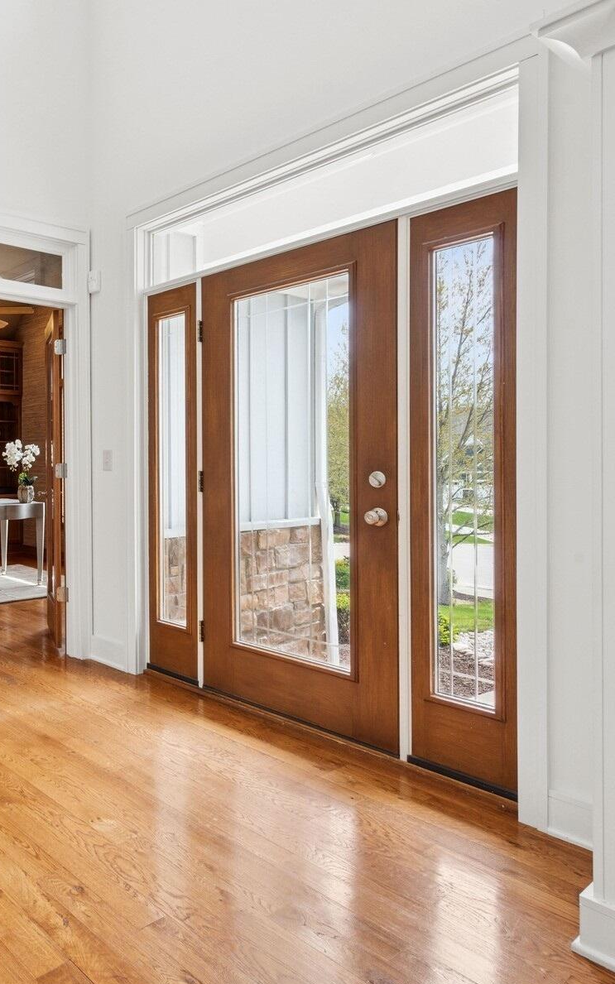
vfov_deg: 74.7
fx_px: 644
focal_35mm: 24
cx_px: -14
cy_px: 460
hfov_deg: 43.1
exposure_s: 1/10
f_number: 11
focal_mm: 14
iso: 200
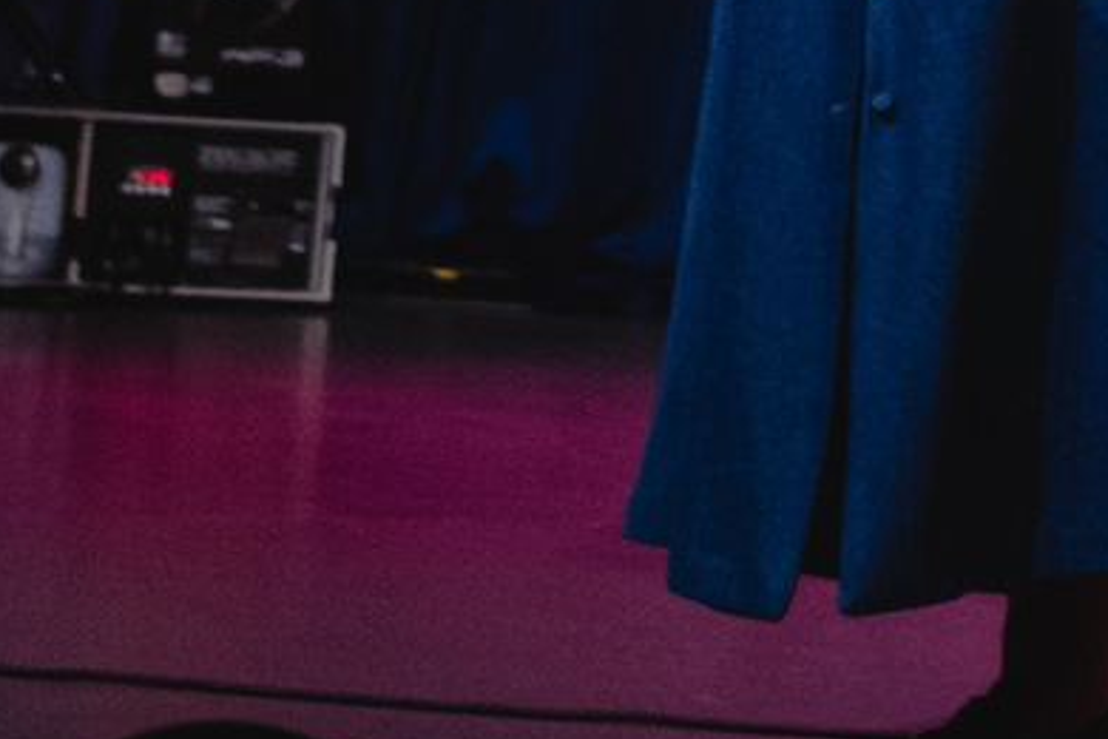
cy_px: -1734
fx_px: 5724
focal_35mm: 186
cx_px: 2309
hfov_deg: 10.1
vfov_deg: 6.5
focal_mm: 18
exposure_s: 1/160
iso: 800
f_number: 2.8
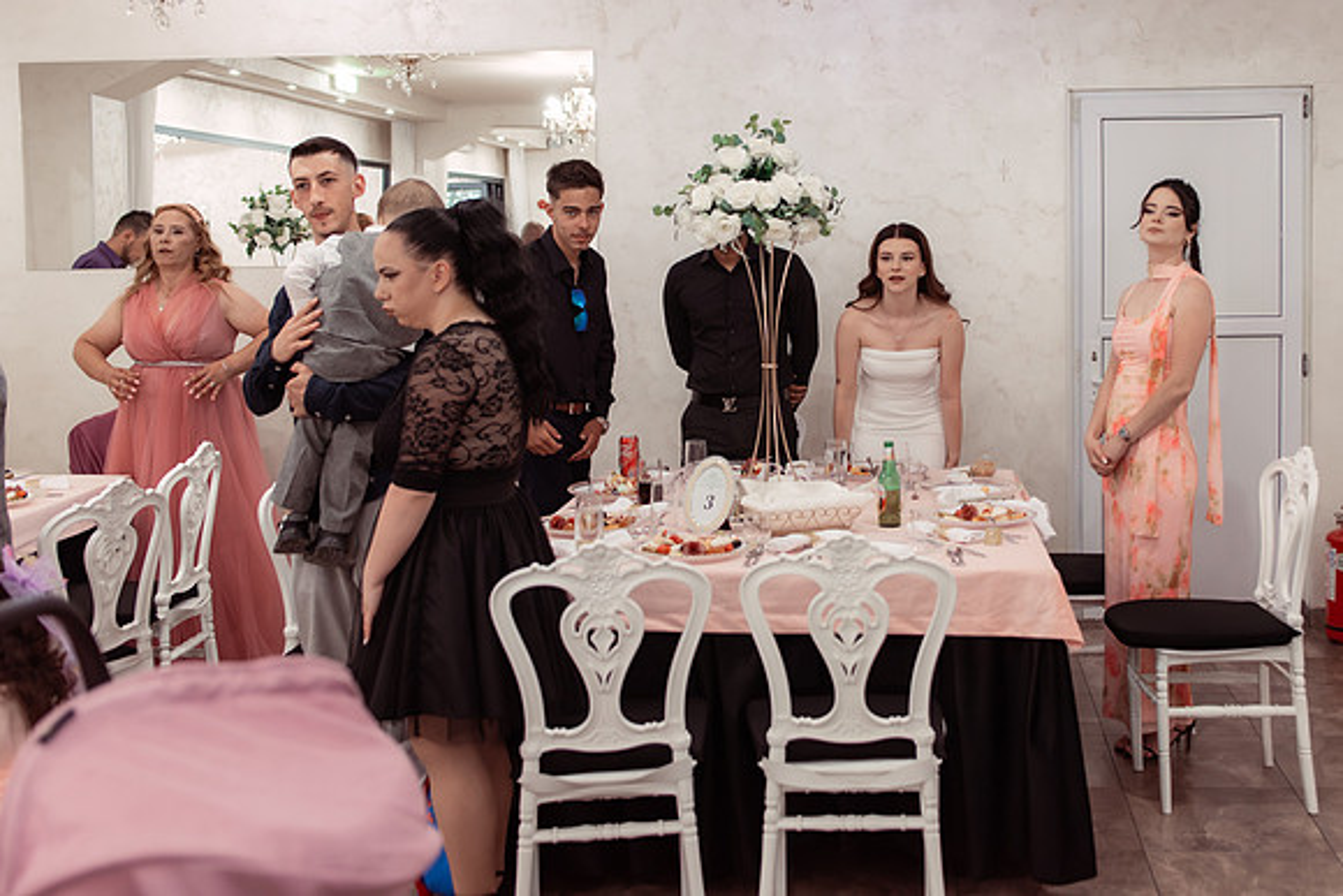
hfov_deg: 44.5
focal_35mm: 44
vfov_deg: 30.7
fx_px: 1626
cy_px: 338
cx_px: 836
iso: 1250
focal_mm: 35
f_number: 3.2
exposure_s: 1/250
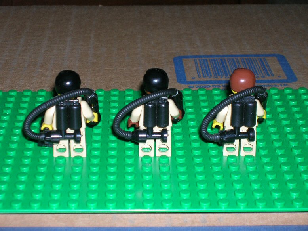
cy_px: 116
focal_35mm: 102
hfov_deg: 19.3
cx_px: 154
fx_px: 907
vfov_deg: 14.5
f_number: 4.9
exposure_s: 1/60.1
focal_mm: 17.1
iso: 50
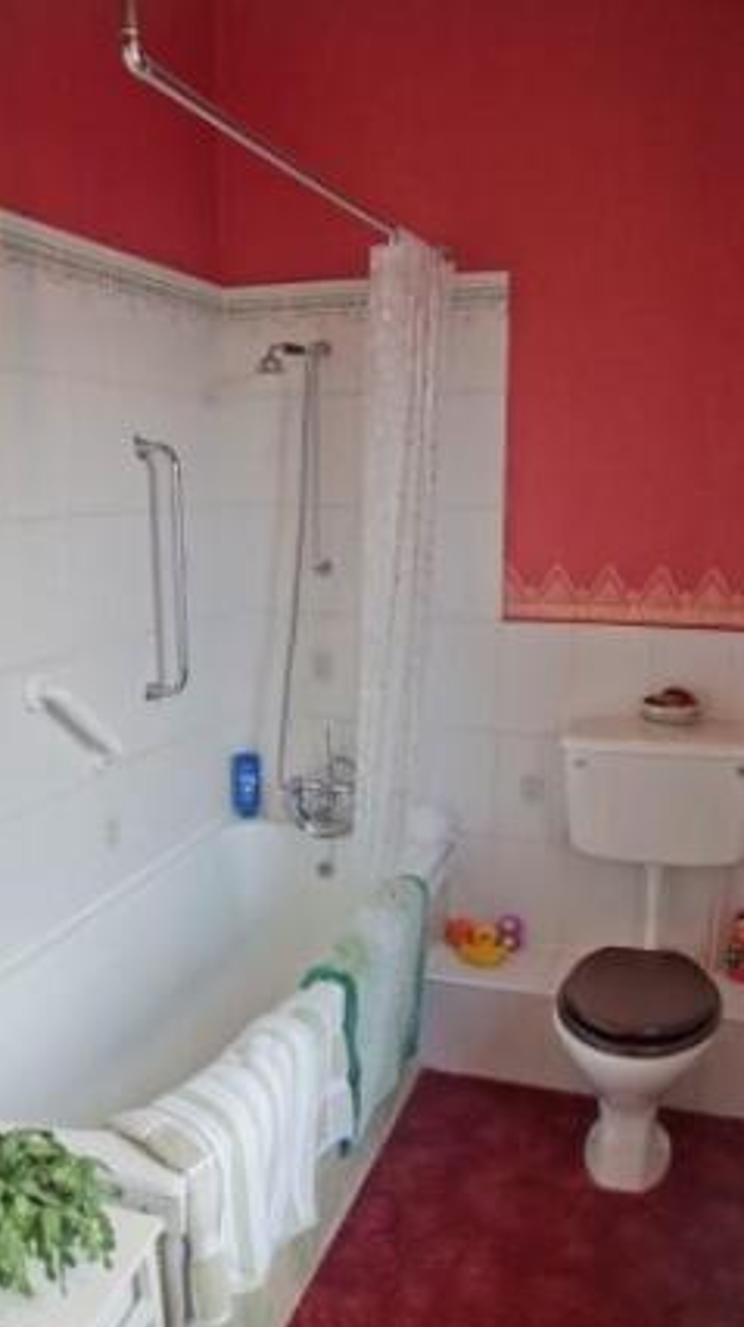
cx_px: 349
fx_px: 1019
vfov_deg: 66.1
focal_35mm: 29
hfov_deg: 40.1
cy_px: 678
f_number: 4.5
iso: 400
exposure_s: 1/80
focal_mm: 18
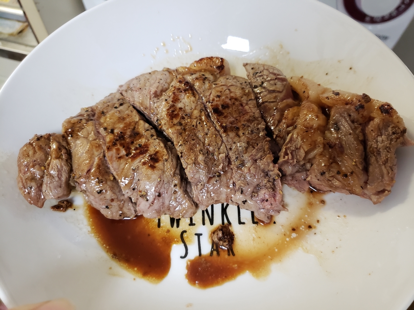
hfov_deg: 67.3
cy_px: 155
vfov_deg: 53.1
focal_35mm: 26
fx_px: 311
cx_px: 207
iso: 320
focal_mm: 4.3
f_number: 1.5
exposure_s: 1/33
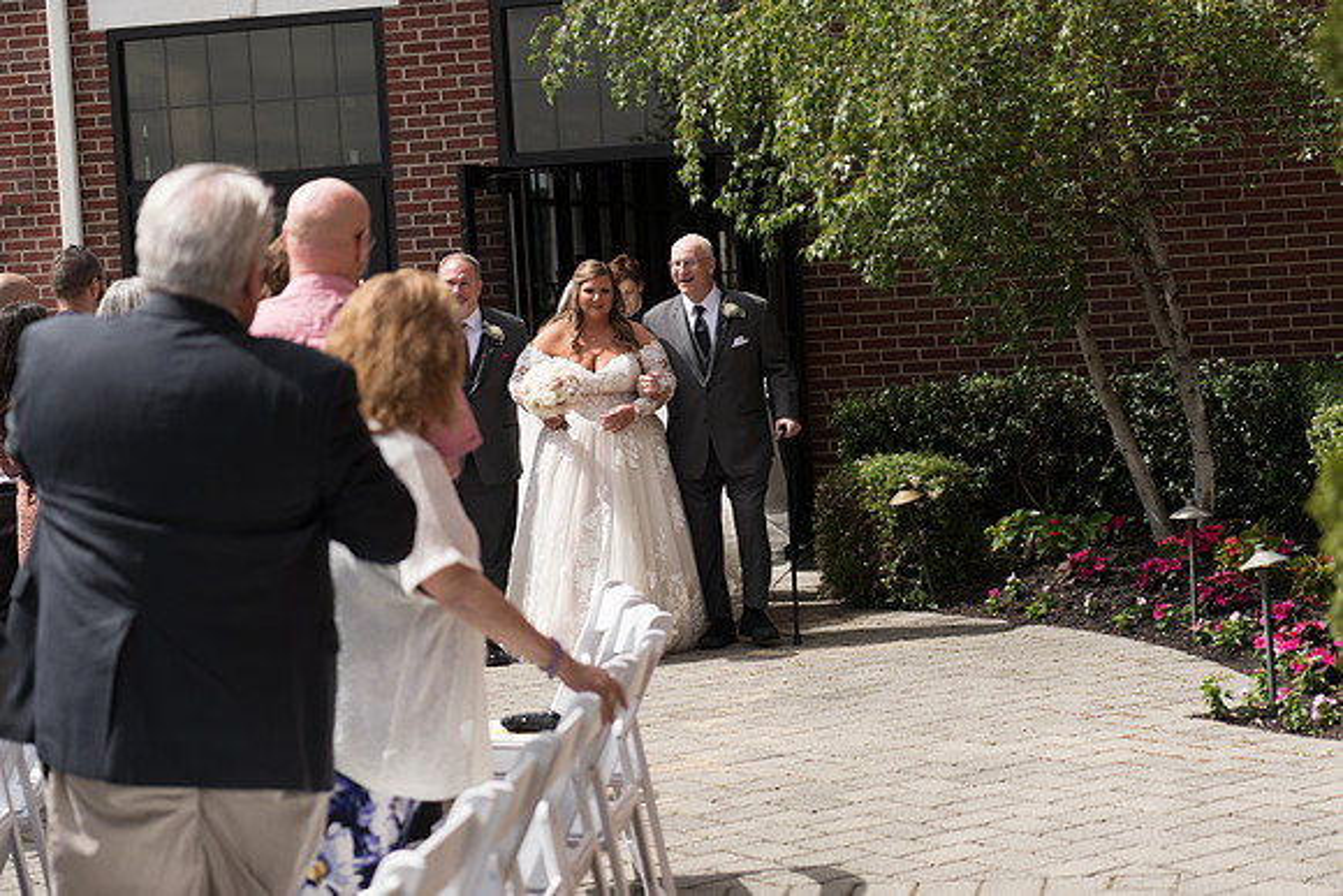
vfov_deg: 18.3
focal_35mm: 75
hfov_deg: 27.1
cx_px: 682
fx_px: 2789
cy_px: 448
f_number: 2.8
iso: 64
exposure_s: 1/1250
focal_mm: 70
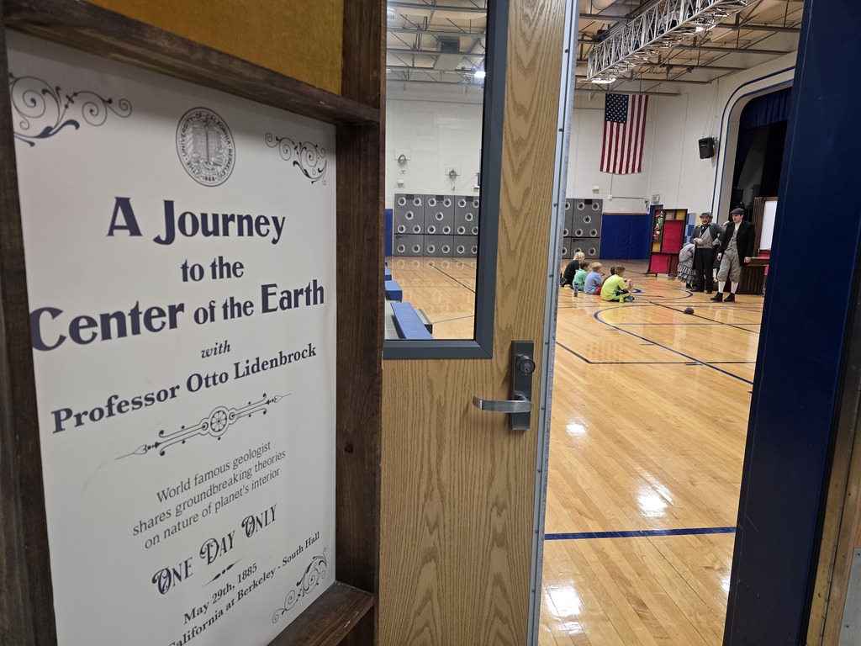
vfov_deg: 58.9
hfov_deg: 73.9
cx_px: 430
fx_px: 572
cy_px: 323
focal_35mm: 23
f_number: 1.7
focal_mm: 6.3
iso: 250
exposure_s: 1/120
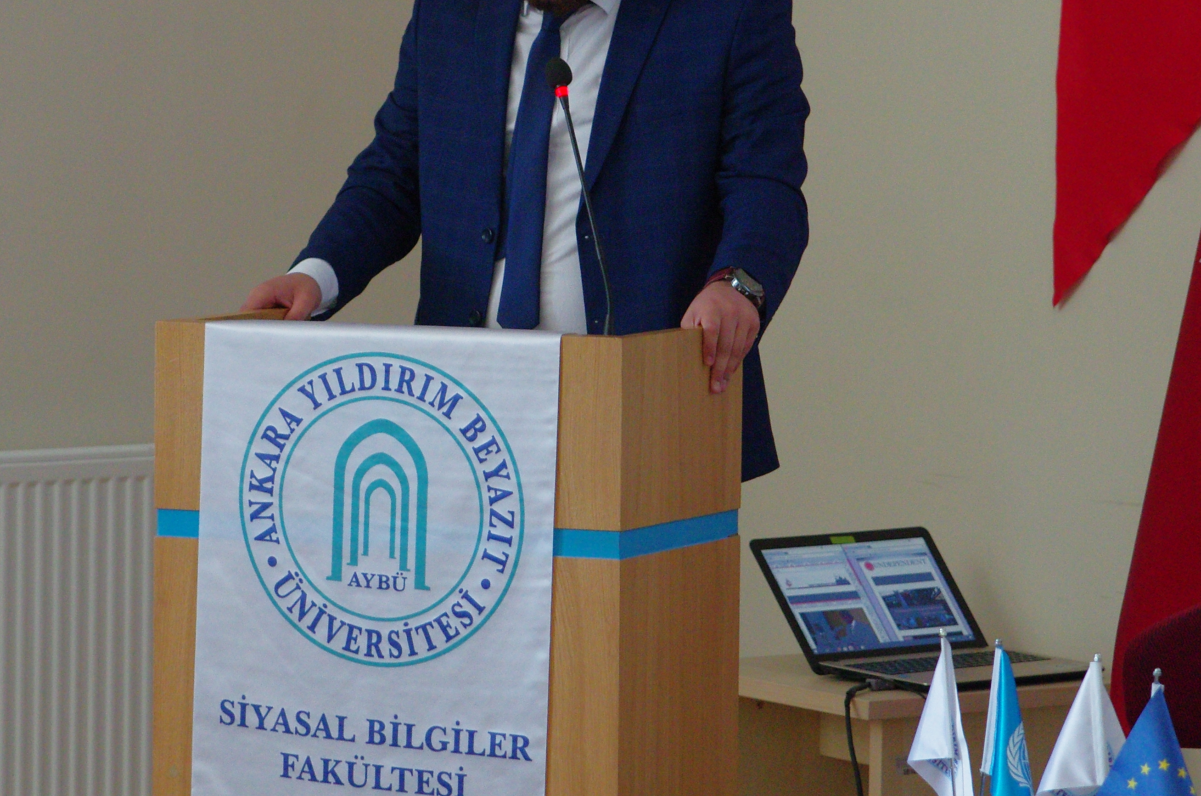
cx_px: 543
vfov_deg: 6.5
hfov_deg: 9.8
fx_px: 7025
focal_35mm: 211
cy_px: 324
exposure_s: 1/80
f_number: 4.5
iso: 1600
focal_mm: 75
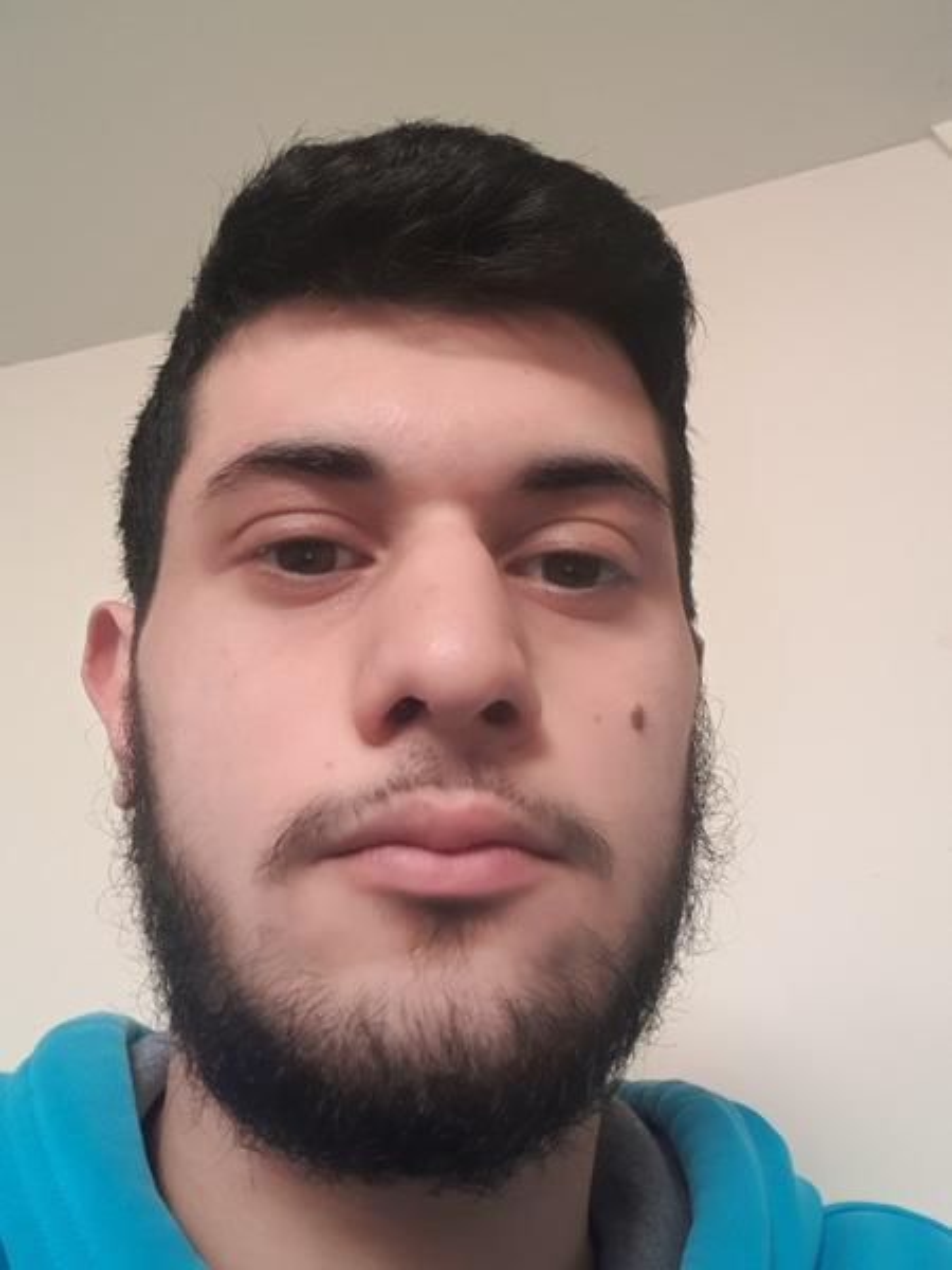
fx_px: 1137
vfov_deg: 58.4
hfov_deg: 45.4
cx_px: 476
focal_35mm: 31
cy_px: 635
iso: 200
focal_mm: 2.92
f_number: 1.7
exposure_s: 1/25
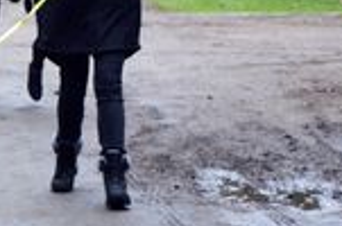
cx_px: -285
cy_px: 45
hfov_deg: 7.9
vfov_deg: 5.4
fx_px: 2379
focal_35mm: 251
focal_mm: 42
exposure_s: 1/125
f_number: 5.6
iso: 200
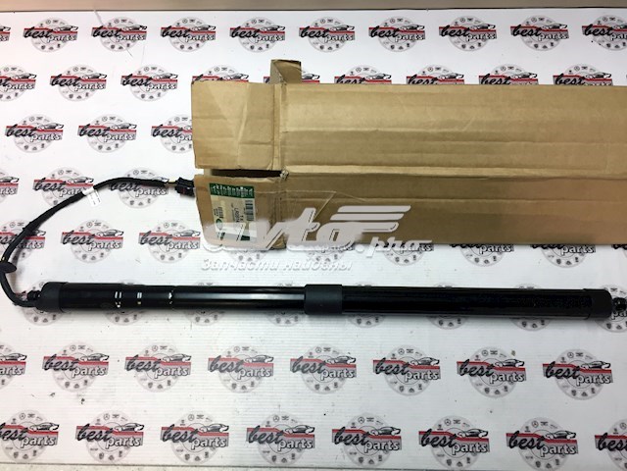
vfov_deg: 48.2
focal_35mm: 29
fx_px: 525
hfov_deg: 61.7
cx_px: 314
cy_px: 236
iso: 80
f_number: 2.2
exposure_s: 1/33
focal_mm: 4.15
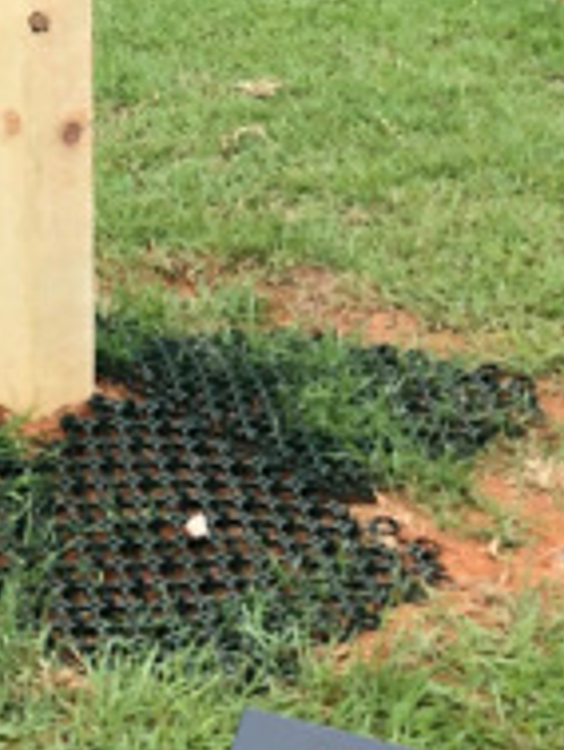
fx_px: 2778
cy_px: -294
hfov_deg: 11.6
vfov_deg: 14.6
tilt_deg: -5.1
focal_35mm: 128
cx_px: 167
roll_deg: -0.5
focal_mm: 4
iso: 20
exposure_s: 1/385
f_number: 1.8
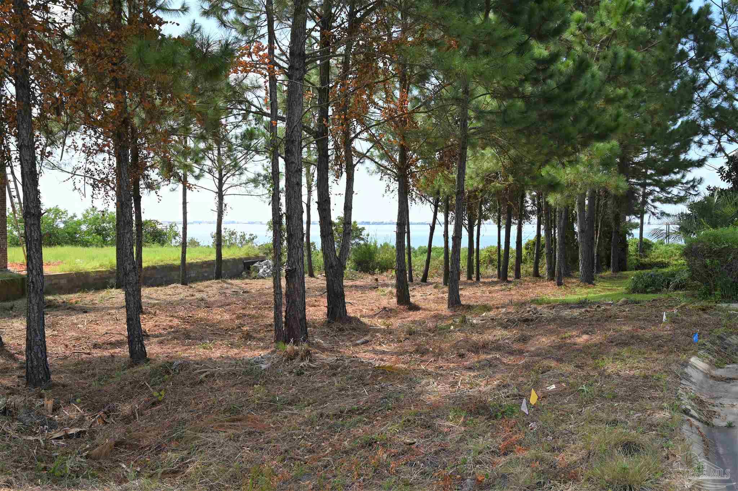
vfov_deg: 38.3
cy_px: 246
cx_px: 369
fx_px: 707
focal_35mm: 34
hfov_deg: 55.1
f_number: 6.3
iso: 100
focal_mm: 34.5
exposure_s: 1/320
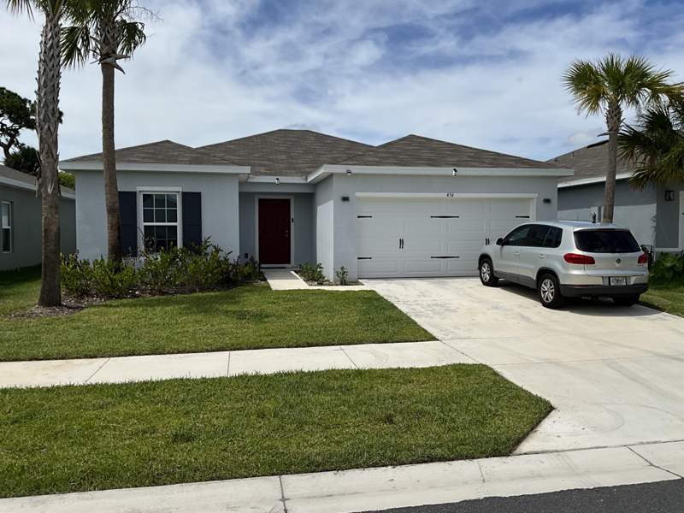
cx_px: 342
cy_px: 256
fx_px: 573
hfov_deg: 61.7
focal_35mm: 29
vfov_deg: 48.2
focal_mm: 3
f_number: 1.8
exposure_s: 1/4785
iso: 25
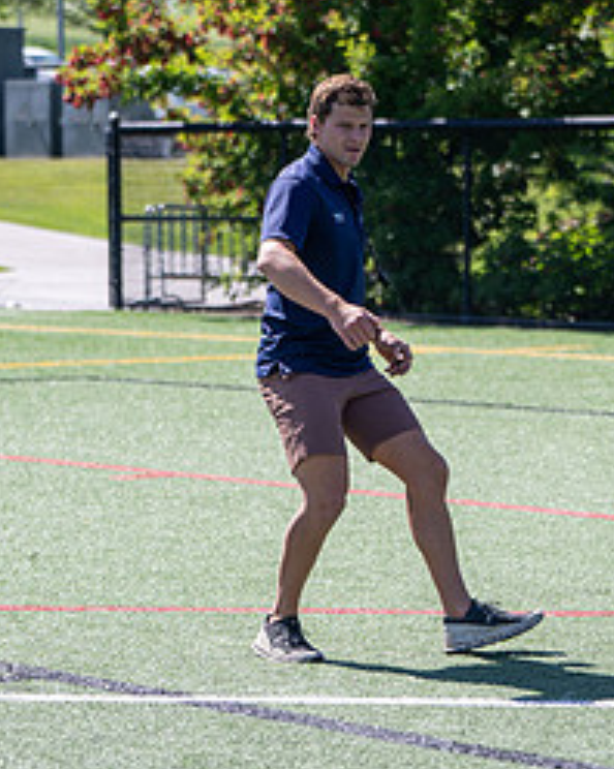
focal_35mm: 176
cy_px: 541
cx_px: 505
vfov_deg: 11.0
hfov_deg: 8.8
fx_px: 4003
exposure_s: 1/800
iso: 64
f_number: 2.8
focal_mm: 70
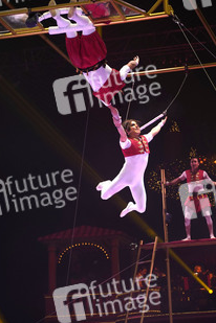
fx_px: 873
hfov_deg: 14.1
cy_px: 142
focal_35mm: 97
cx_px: 137
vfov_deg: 21.0
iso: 1000
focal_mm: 75
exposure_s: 1/400
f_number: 2.8
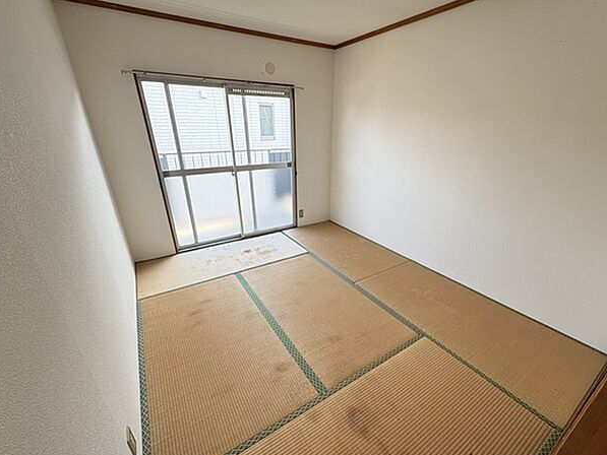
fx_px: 263
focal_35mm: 15
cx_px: 314
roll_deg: -0.4
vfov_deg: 81.7
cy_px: 243
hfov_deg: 98.1
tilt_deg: -24.8
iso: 160
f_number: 2.2
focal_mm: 2.22
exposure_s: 1/99
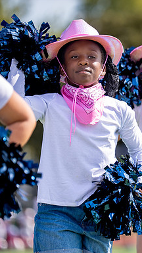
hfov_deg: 3.4
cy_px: 97
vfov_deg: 6.2
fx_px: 2354
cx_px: 172
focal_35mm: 351
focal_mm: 180
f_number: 2.8
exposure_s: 1/4000
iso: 250
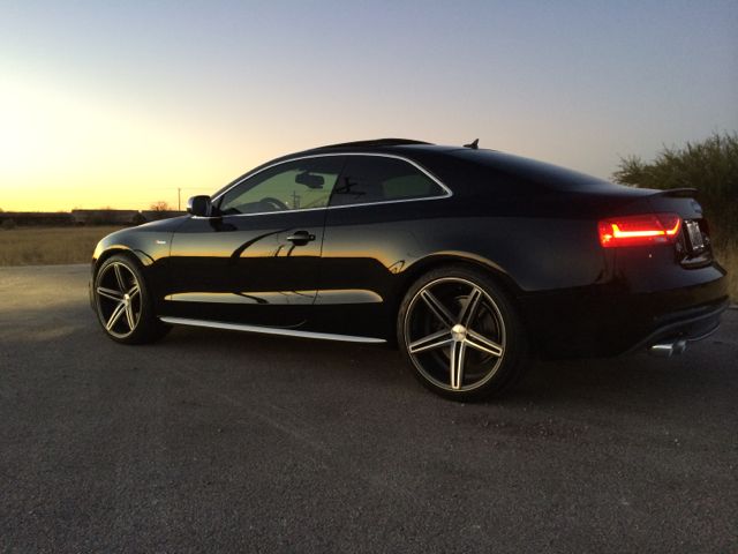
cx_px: 369
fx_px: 640
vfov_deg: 46.8
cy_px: 277
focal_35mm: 30
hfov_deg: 60.0
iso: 160
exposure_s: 1/30
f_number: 2.2
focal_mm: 4.12
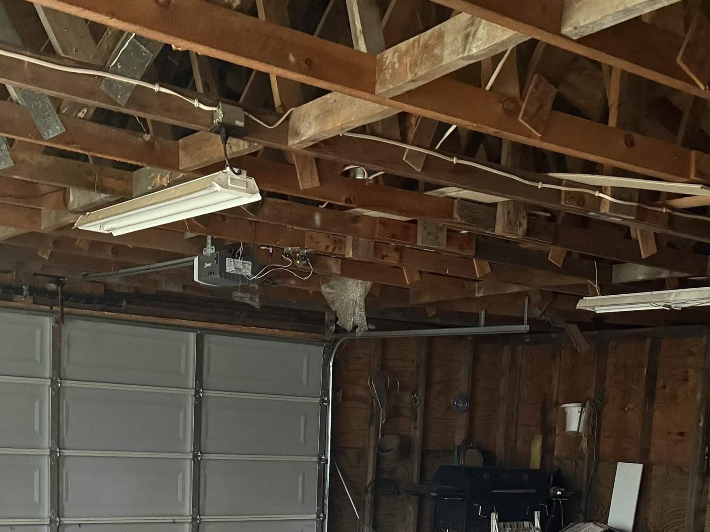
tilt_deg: -5.9
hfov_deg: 38.9
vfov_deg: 28.0
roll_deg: -4.0
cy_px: 525
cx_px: 393
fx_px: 1005
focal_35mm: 49
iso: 800
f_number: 1.78
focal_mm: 6.76
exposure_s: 1/40
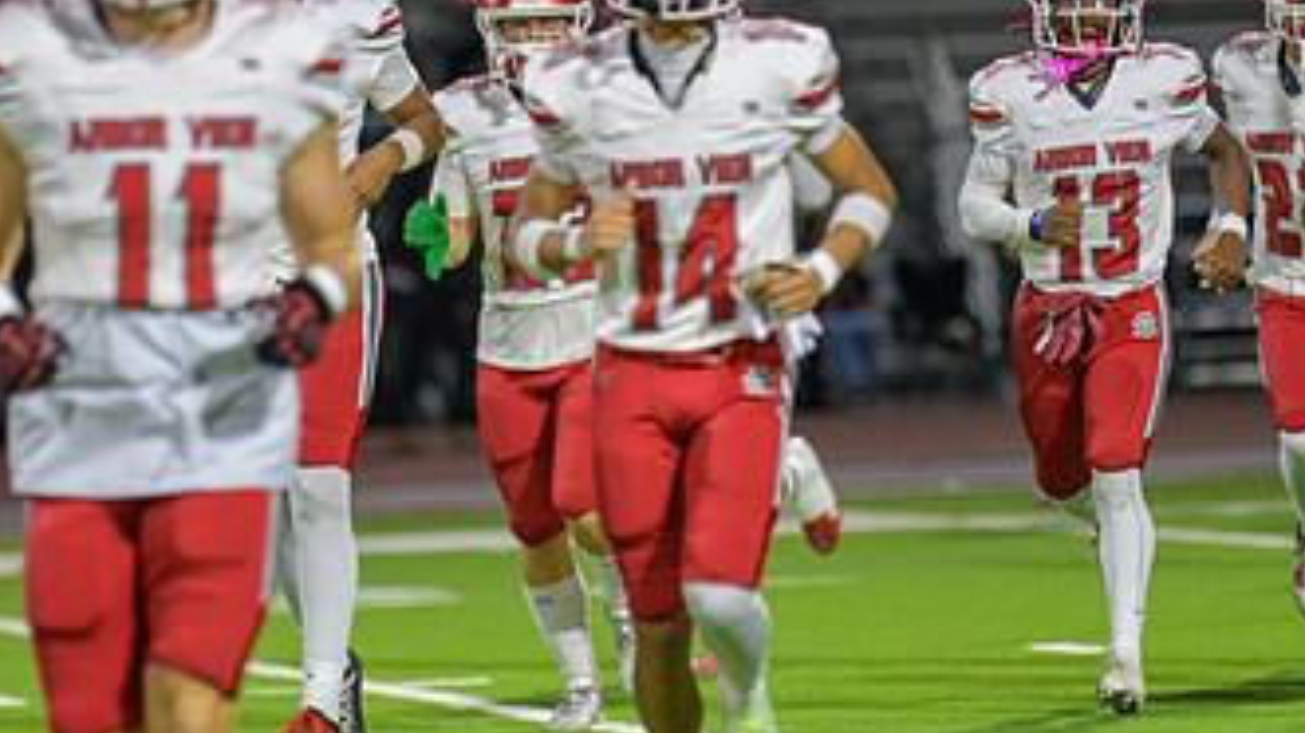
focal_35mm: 404
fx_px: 13976
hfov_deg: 5.3
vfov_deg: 3.0
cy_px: 317
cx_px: 599
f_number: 2.8
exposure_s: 1/250
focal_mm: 220
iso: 1250
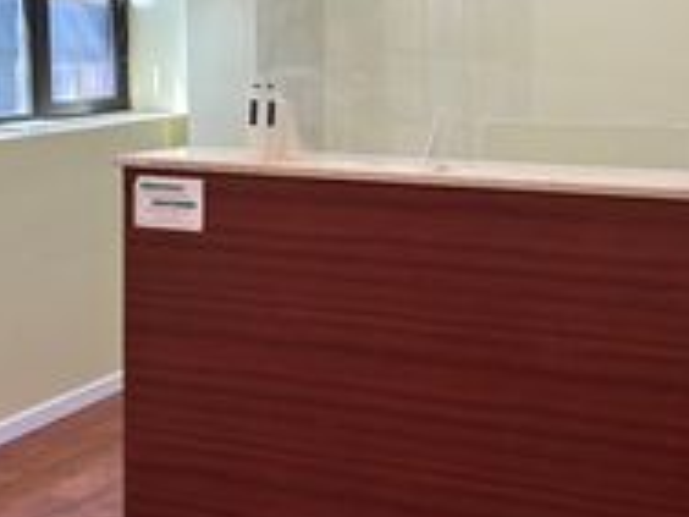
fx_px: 1373
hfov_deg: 28.2
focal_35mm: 69
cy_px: 148
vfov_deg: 21.2
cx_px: 352
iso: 100
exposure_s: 1/120
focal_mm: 5.96
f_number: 1.6
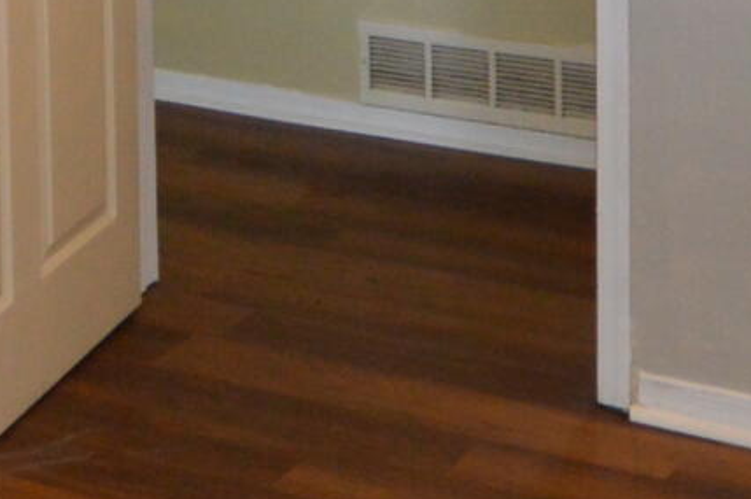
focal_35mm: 105
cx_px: 289
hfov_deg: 19.4
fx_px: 2188
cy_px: -464
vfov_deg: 11.8
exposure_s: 1/60
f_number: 3.5
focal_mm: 10
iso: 720
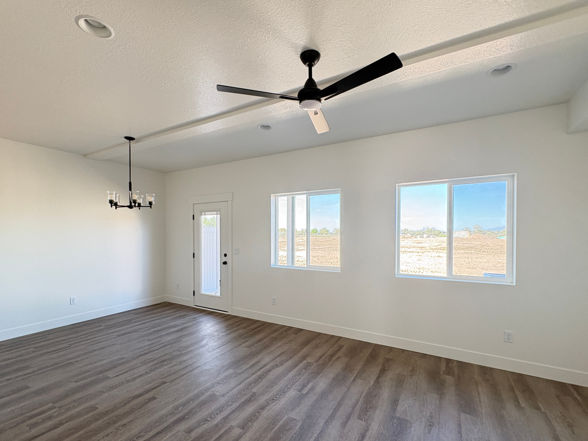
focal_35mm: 16
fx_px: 272
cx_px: 291
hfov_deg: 94.5
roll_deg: +0.6
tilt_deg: -0.7
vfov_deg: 78.0
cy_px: 239
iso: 320
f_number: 2.2
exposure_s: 1/120
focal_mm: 2.22
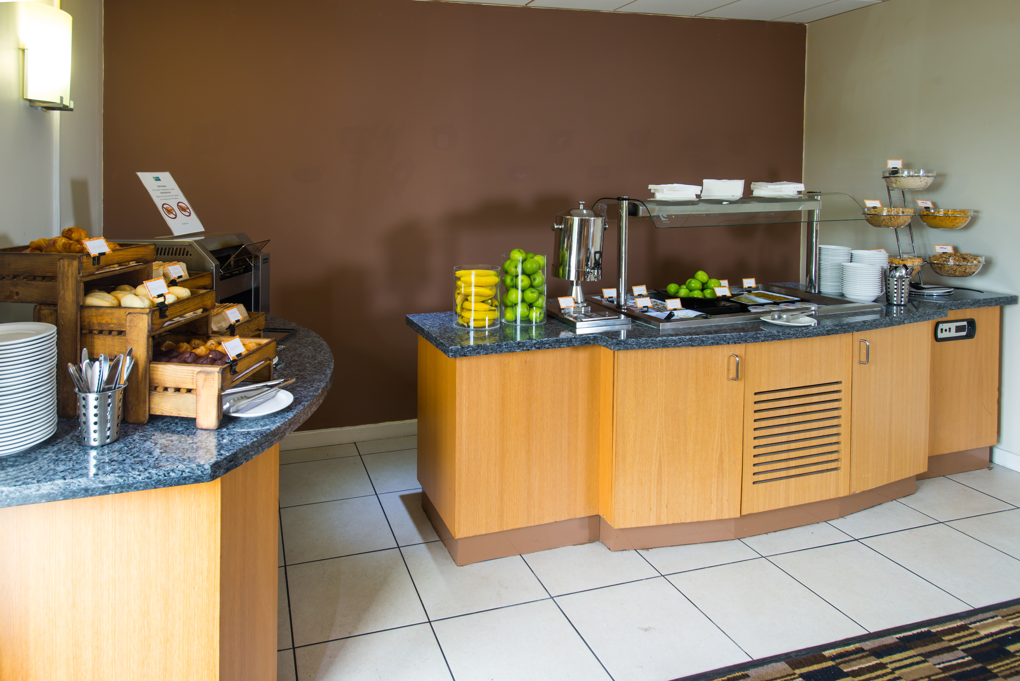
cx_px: 510
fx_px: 624
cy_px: 340
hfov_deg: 78.6
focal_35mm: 22
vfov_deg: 57.3
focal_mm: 22
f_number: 8
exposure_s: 1/20
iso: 400
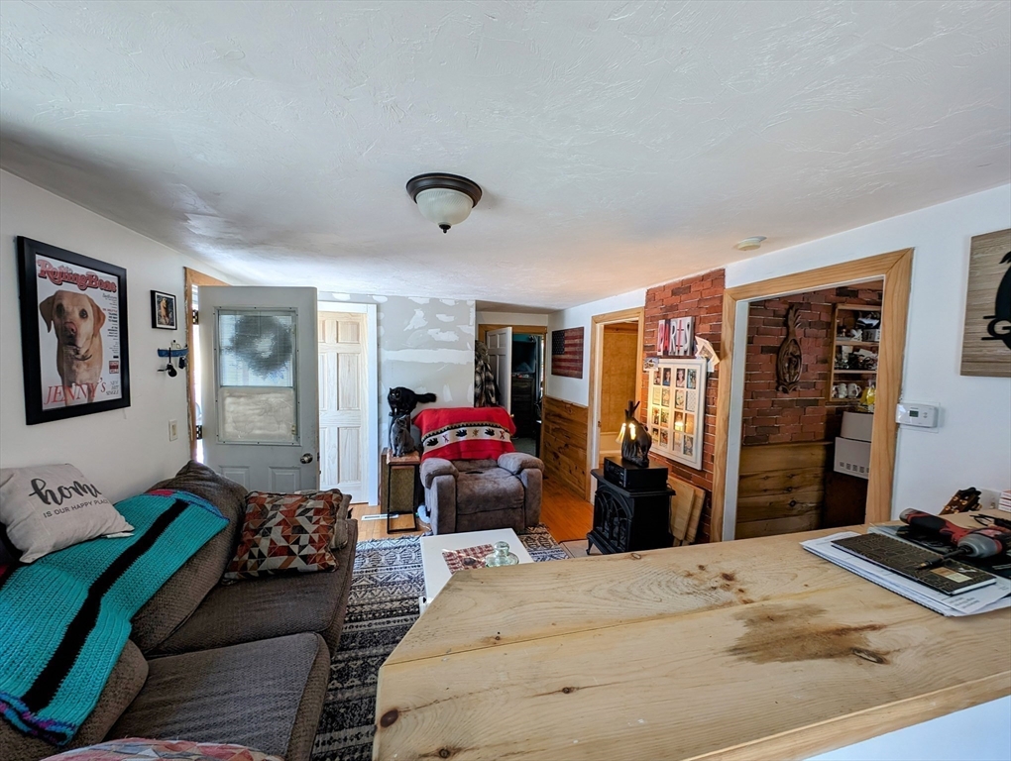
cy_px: 380
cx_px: 506
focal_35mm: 12
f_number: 1.95
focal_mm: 2.23
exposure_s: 1/30
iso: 53
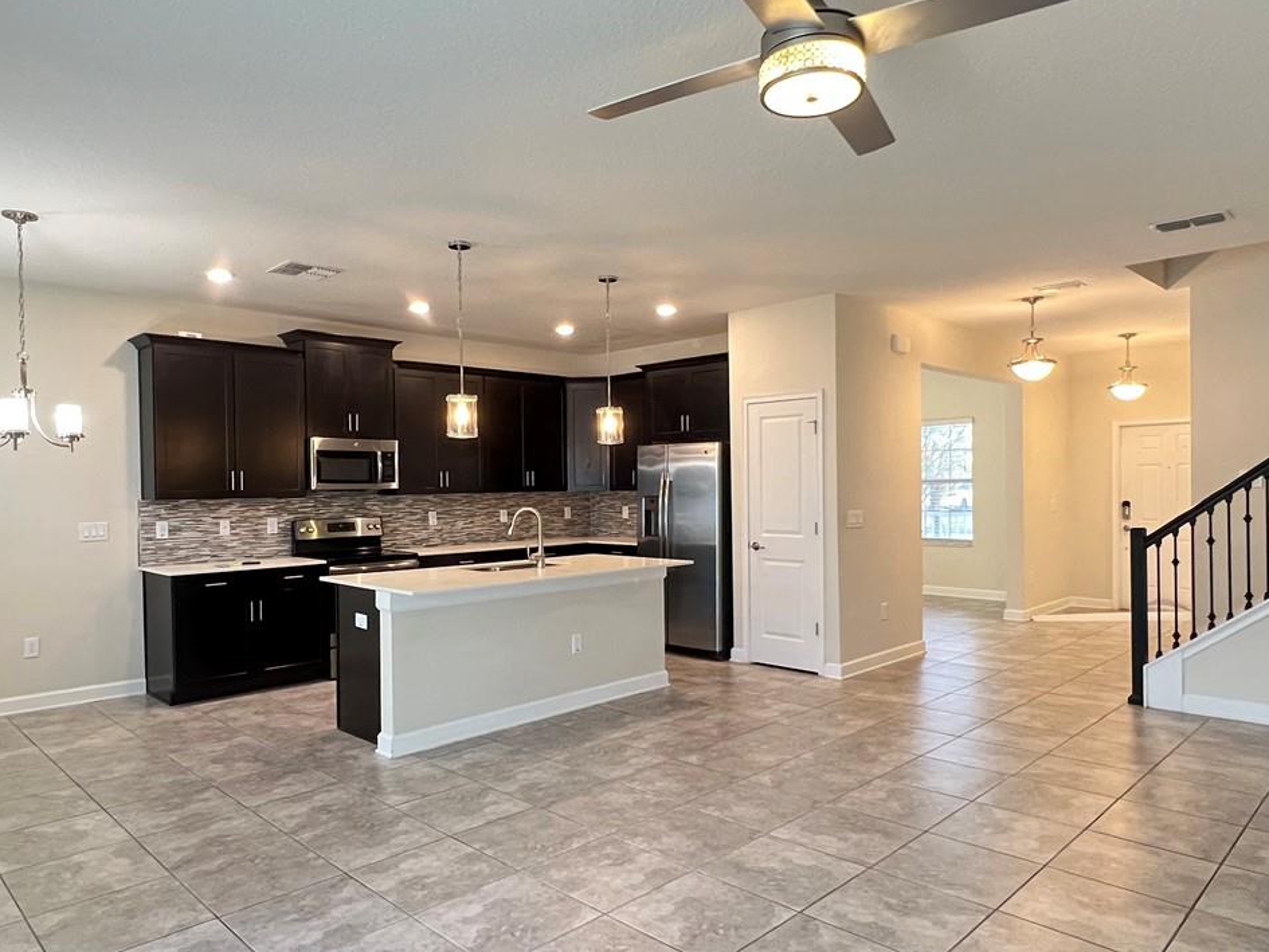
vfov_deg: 61.1
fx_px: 807
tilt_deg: -0.9
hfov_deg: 76.4
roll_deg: +1.3
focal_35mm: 22
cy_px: 501
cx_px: 620
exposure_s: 1/60
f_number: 1.8
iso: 400
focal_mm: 1.57
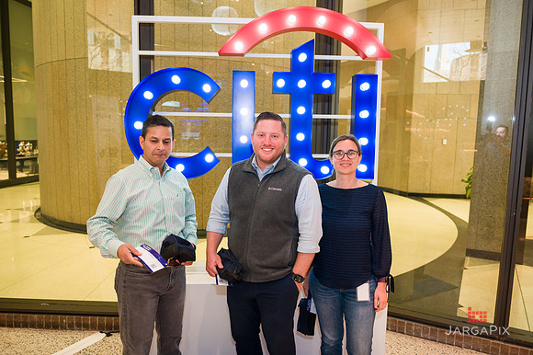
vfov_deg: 47.9
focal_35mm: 27
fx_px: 400
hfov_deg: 67.4
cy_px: 178
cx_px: 266
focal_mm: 27
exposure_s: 1/200
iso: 1600
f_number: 4
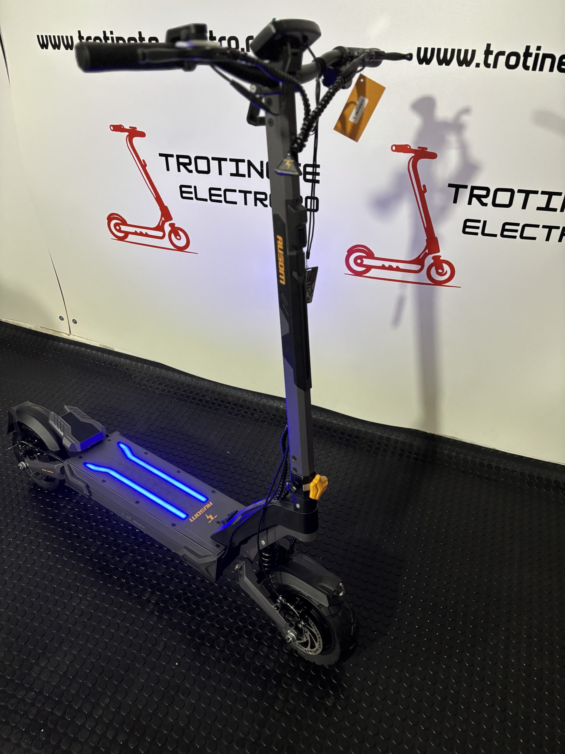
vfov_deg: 67.3
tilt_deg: -37.4
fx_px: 566
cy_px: 377
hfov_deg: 53.1
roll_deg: -3.7
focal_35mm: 26
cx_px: 282
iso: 400
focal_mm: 5.96
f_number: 1.6
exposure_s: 1/50
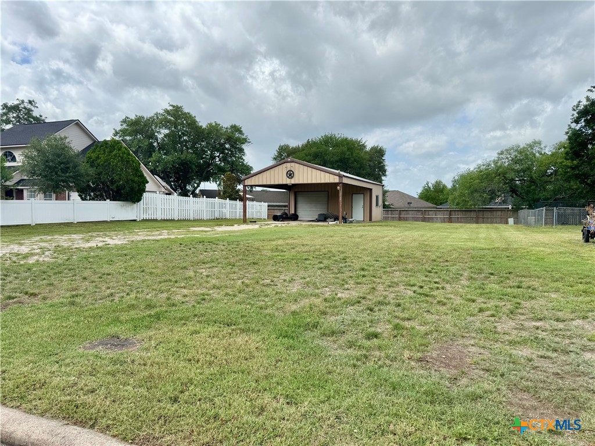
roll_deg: -0.3
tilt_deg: -3.5
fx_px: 413
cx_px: 298
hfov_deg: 71.6
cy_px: 223
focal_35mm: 24
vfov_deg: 56.8
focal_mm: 6.76
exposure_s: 1/4310
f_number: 1.78
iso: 80
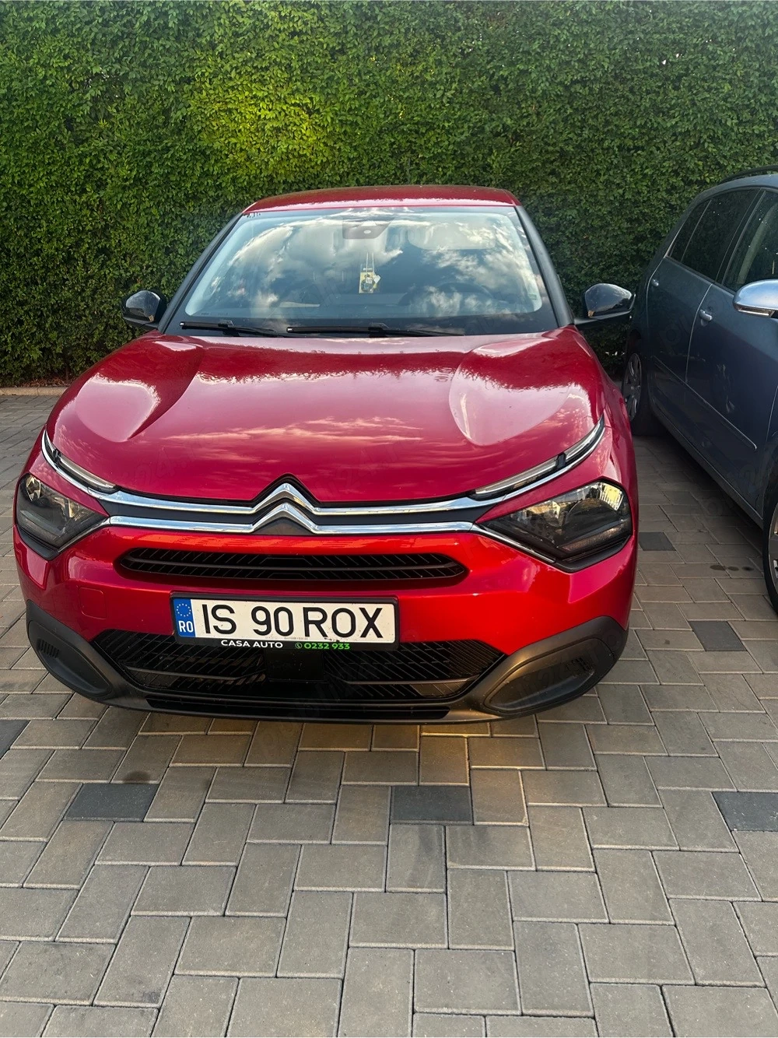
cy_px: 519
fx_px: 779
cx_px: 389
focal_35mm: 26
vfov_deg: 67.3
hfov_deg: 53.0
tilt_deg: -21.6
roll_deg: -2.2
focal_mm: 5.7
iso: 50
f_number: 1.5
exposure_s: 1/335
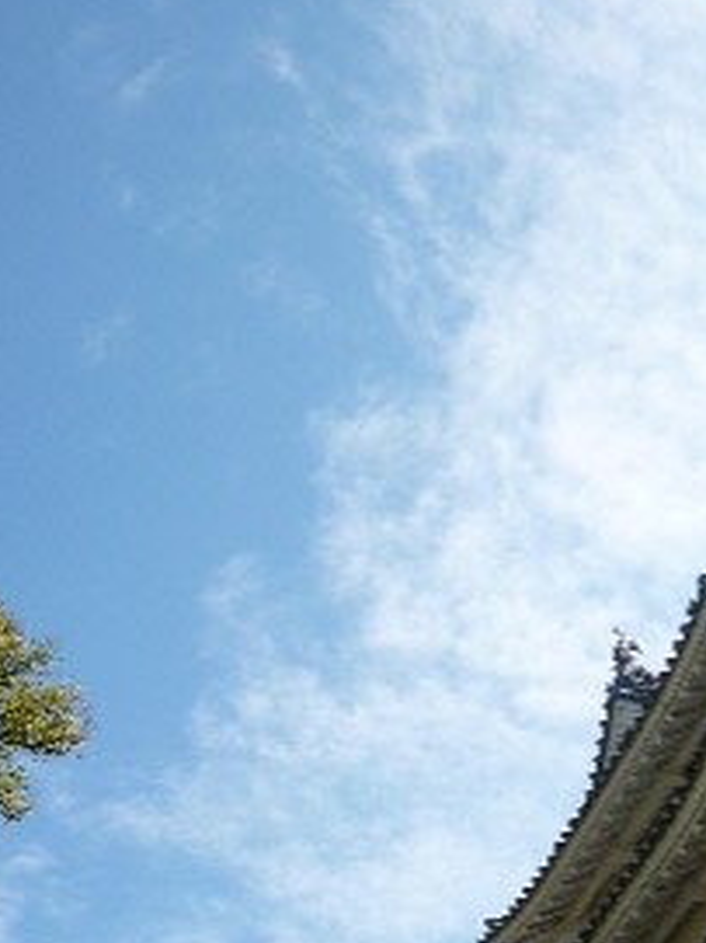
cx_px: 616
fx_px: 1606
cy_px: 887
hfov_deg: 24.2
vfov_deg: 30.9
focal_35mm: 59
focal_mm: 4.3
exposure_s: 1/1300
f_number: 2.5
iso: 100
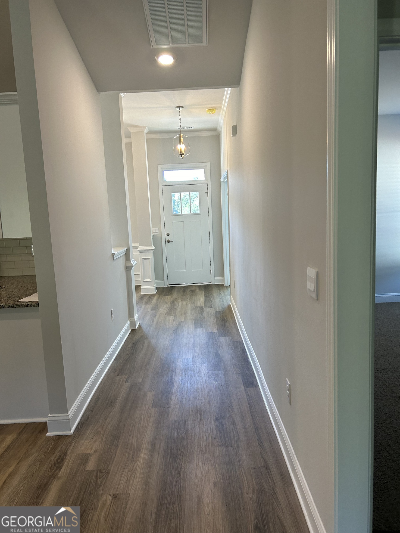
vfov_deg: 67.3
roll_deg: +3.6
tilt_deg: -5.3
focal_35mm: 26
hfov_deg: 53.1
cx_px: 200
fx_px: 401
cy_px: 266
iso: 100
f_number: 1.5
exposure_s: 1/120
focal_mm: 5.7
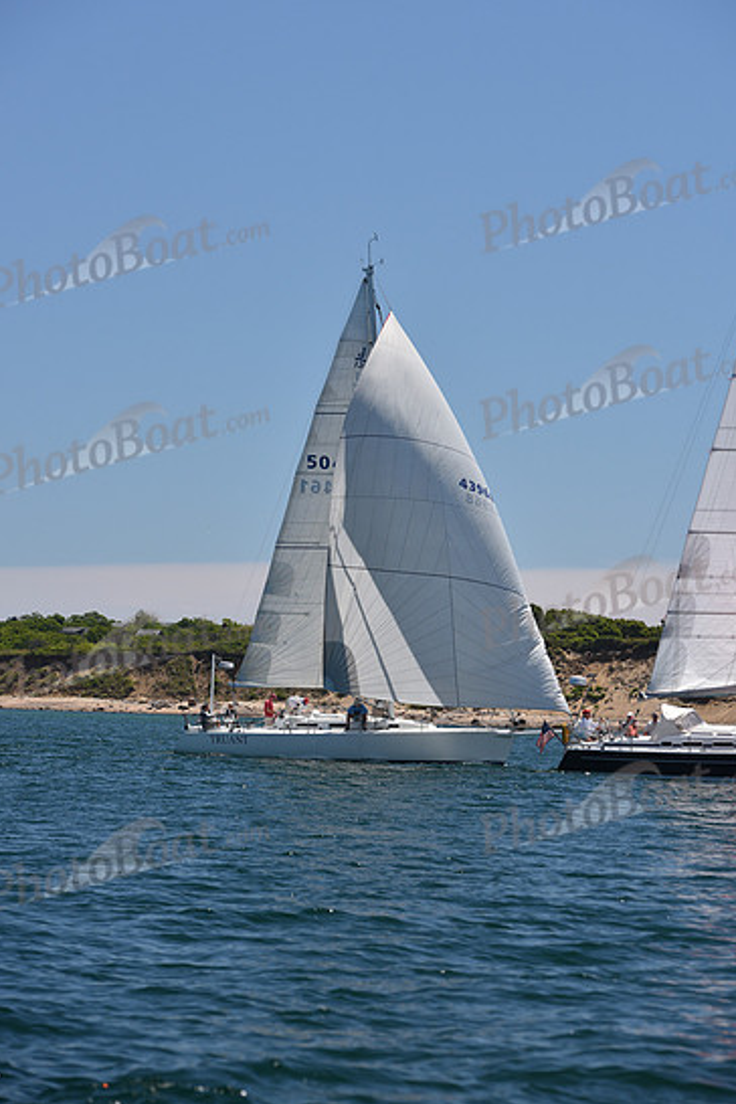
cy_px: 522
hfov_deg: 11.5
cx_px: 375
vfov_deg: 17.2
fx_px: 3649
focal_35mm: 119
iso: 250
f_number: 5.6
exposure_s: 1/800
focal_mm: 112
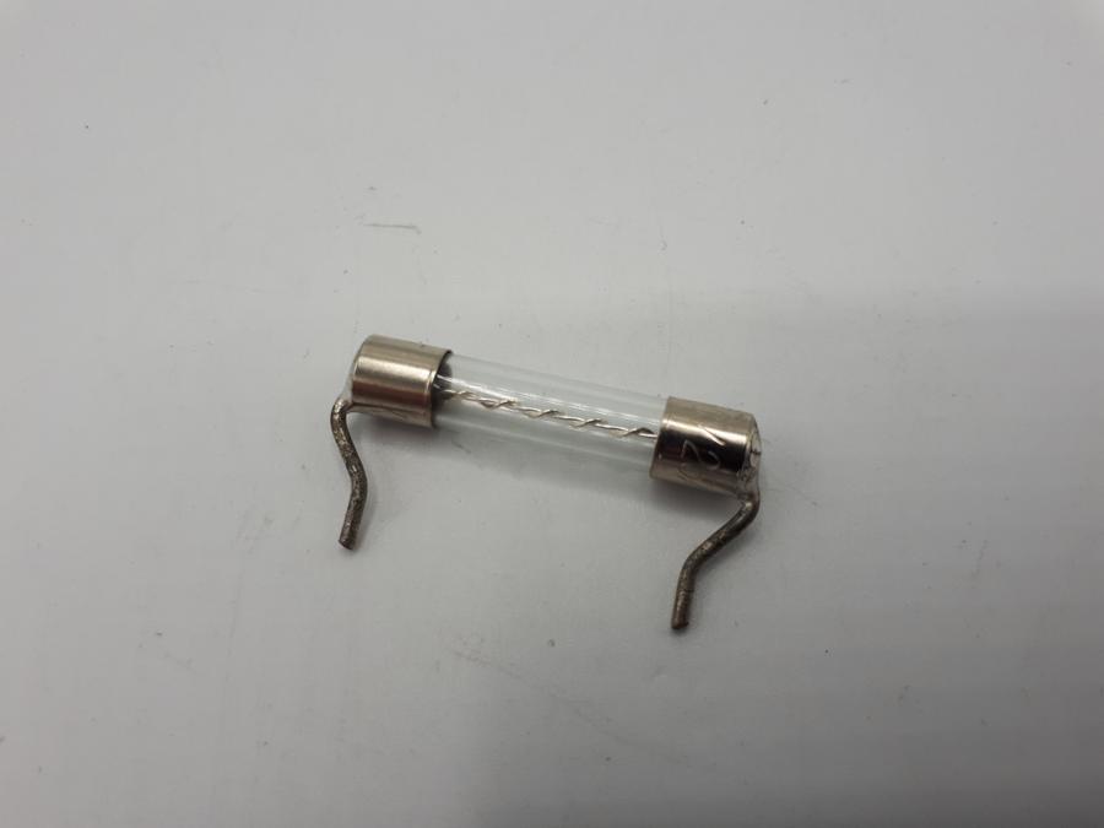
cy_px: 414
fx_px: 861
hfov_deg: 65.3
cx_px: 552
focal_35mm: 27
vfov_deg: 51.4
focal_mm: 3.6
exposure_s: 1/431
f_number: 1.9
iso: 40
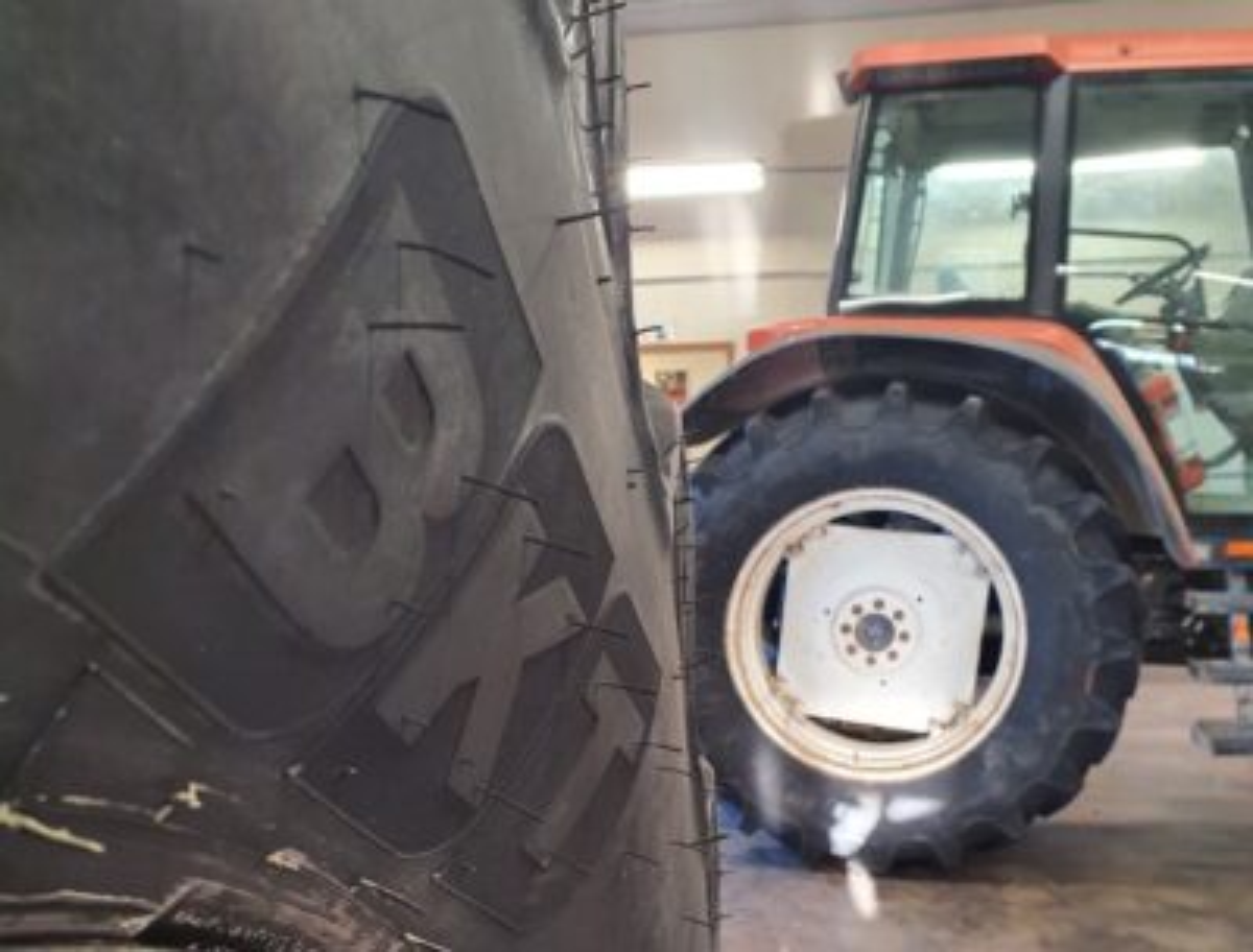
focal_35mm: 26
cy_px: 476
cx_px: 626
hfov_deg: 67.0
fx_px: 946
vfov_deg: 53.5
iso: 200
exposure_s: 1/50
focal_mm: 4.32
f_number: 2.4
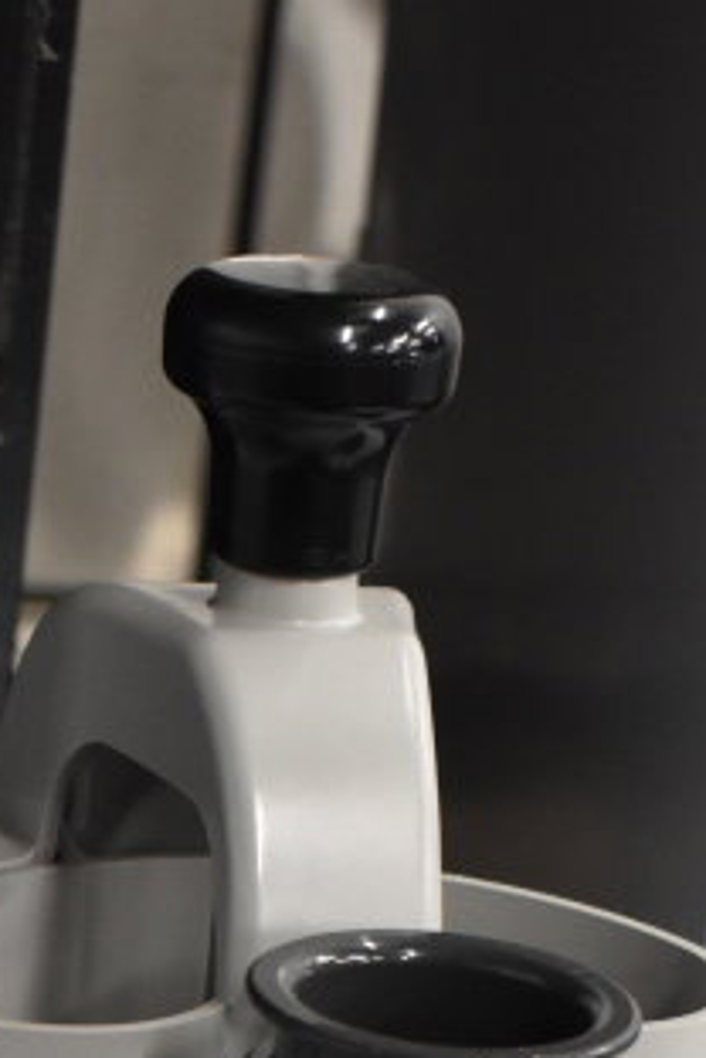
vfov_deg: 14.2
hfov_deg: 10.0
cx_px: 61
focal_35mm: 136
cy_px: 1541
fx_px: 4014
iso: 2000
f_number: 4.2
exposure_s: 1/50
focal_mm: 31
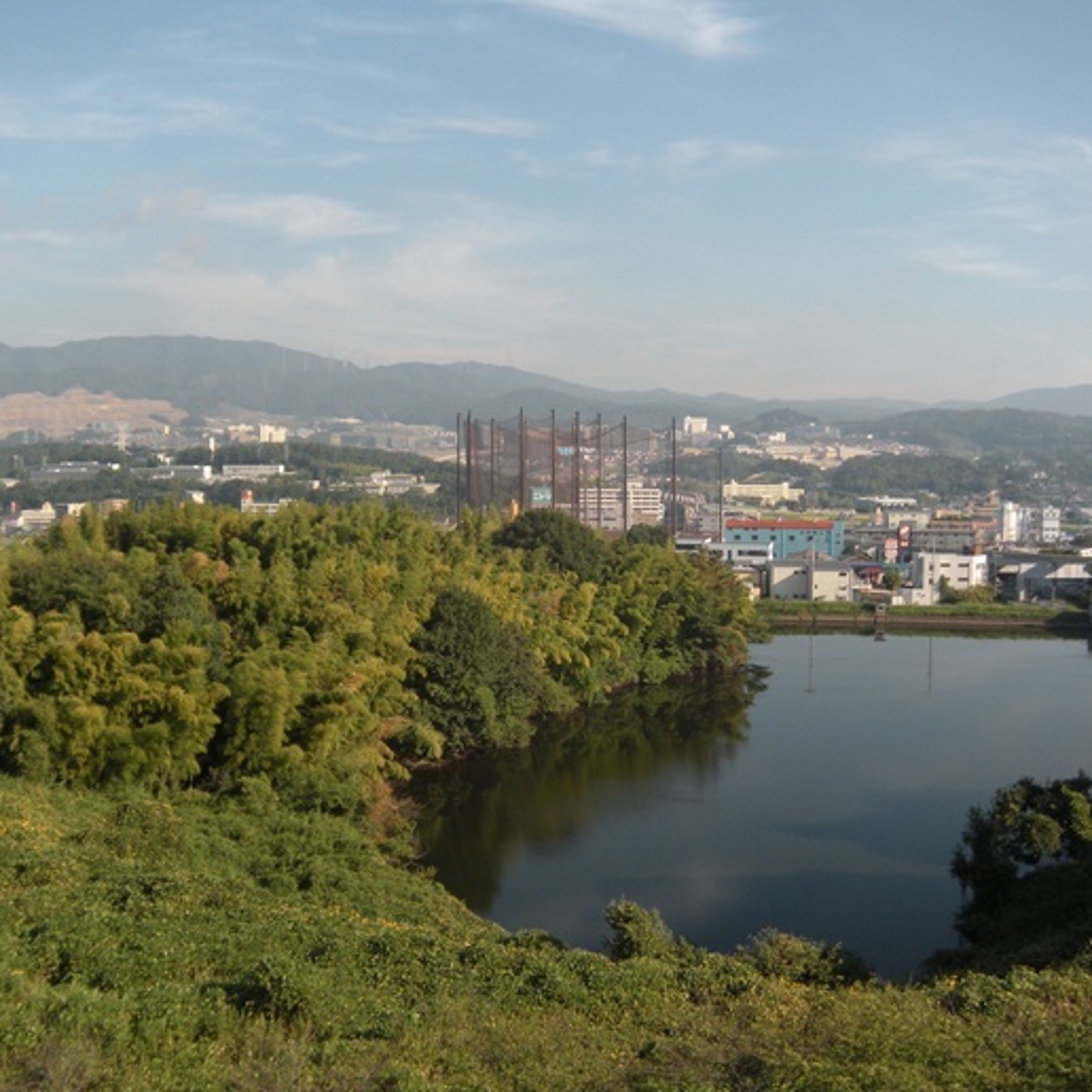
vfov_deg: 40.0
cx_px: 508
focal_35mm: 42
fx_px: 1499
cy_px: 539
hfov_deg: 40.0
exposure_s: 1/724
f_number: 3.8
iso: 89
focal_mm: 5.9
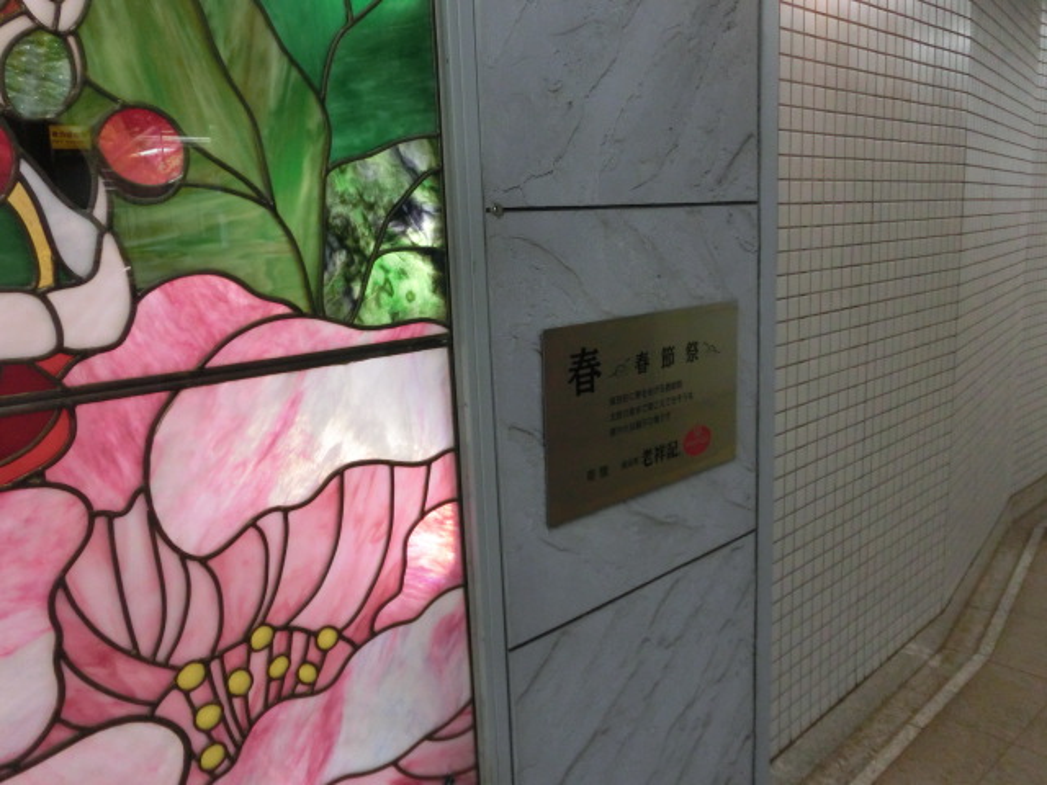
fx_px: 847
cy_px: 392
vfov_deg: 49.7
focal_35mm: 28
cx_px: 524
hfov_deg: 63.4
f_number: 3
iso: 640
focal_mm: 5
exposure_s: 1/125
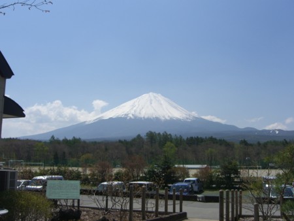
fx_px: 323
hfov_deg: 49.0
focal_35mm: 38
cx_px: 147
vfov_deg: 37.8
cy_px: 110
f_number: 8
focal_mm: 7.9
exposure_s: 1/320
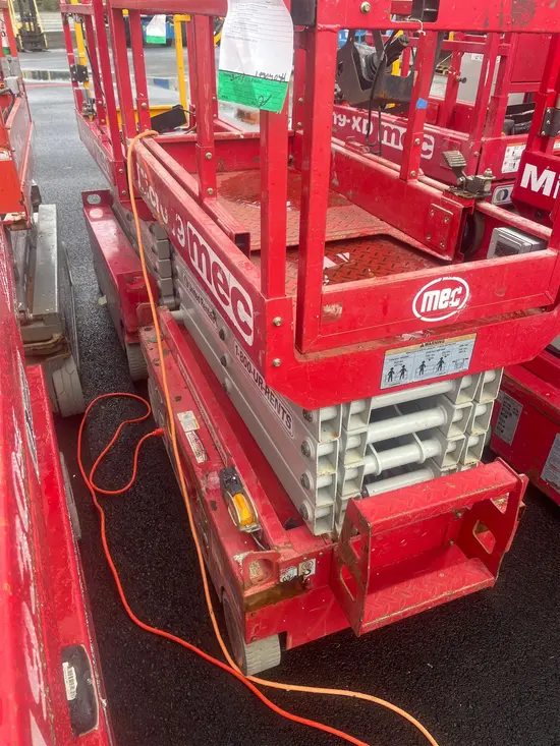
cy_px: 373
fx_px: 561
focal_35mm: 26
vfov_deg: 67.3
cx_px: 280
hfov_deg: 53.1
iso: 50
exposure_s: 1/394
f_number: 1.6
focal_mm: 5.1
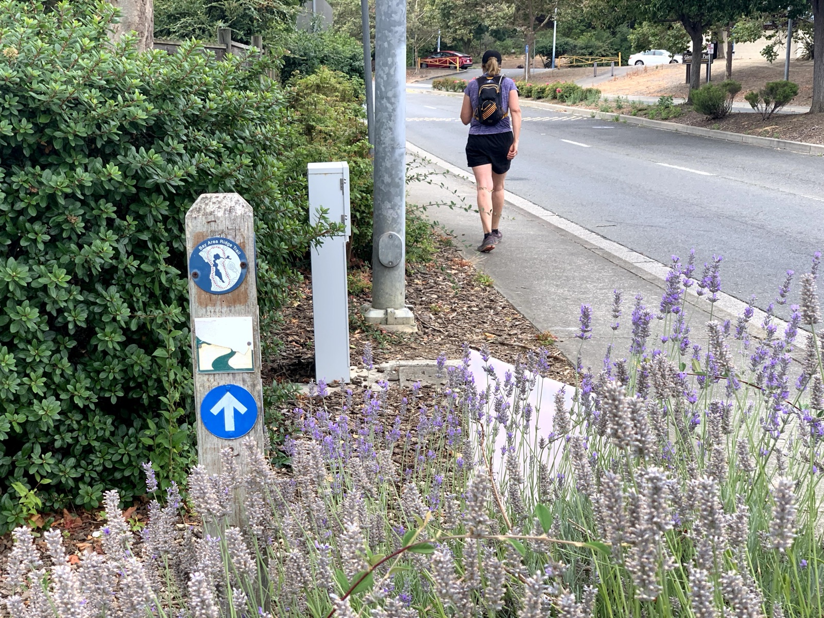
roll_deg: -0.3
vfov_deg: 28.0
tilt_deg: -10.5
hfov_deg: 36.8
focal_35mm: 52
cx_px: 412
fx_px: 1238
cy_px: 309
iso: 25
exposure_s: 1/121
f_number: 2.4
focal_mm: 6
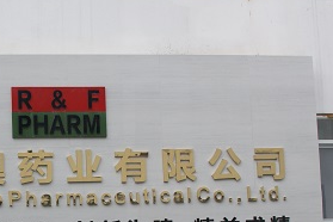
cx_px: 39
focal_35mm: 86
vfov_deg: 15.7
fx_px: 795
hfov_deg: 23.1
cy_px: 210
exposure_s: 1/80
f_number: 9
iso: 100
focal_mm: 20
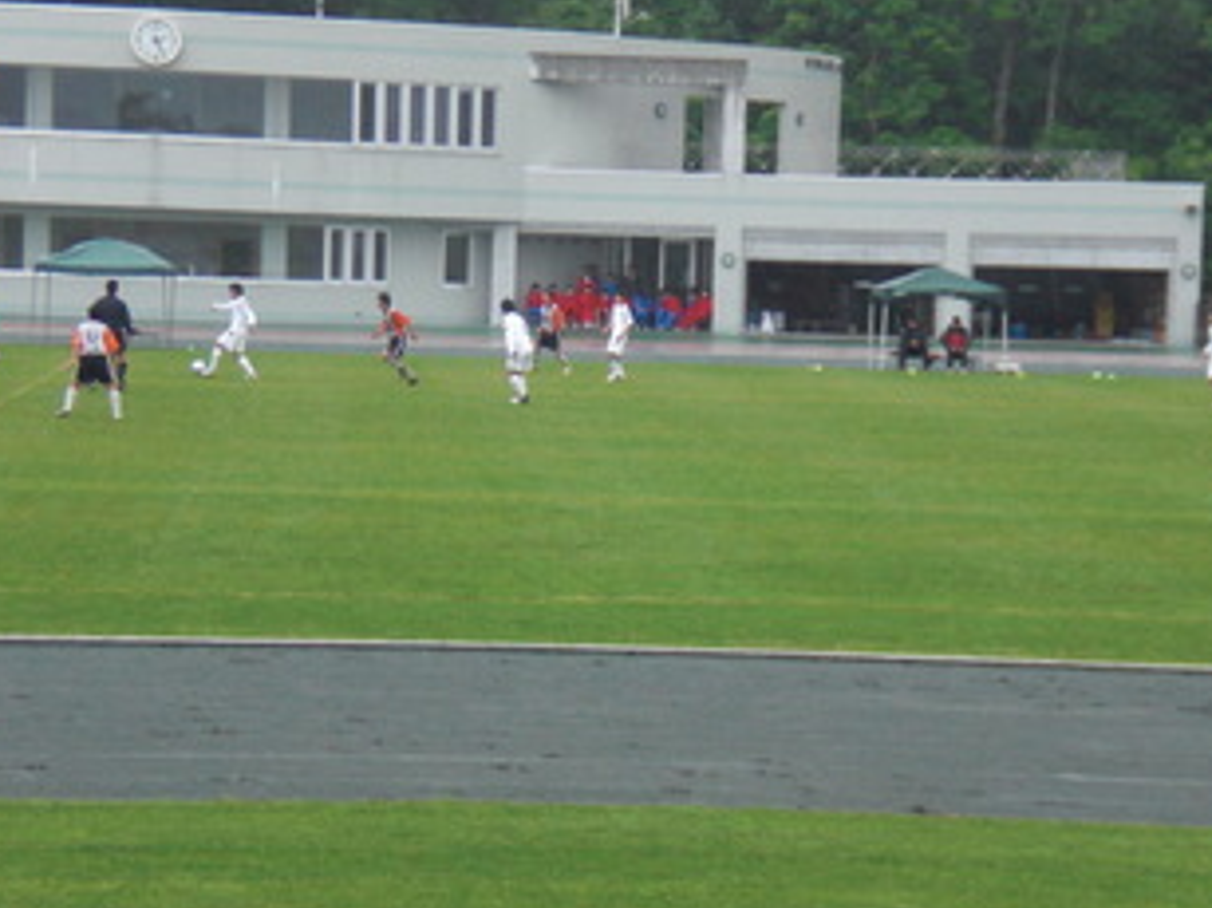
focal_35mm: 156
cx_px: 584
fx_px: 5460
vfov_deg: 9.5
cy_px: 361
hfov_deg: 12.7
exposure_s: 1/200
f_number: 5.9
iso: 200
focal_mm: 18.9
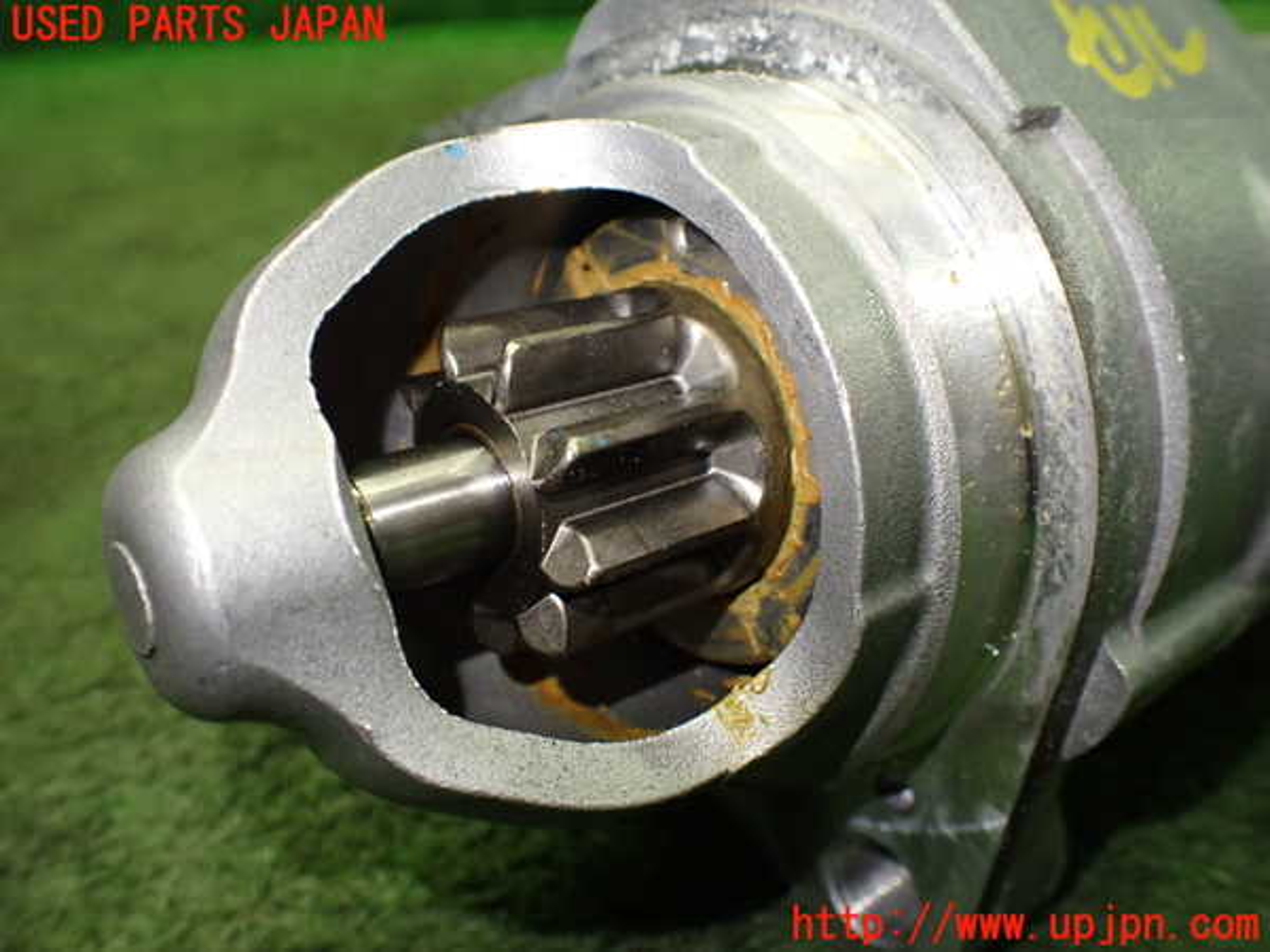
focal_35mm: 30
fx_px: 1101
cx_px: 635
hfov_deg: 60.0
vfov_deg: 46.8
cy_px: 476
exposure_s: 1/125
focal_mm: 5.4
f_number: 2.3
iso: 400
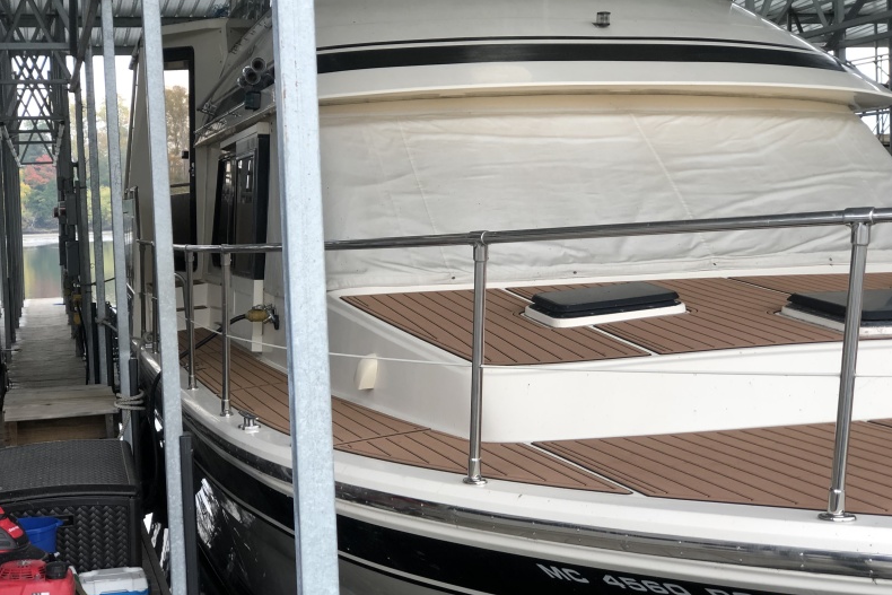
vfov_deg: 22.6
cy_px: 274
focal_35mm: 60
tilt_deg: -1.5
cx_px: 447
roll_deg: +2.0
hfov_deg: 33.4
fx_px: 1487
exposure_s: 1/60
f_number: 2.8
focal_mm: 6.6
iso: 25
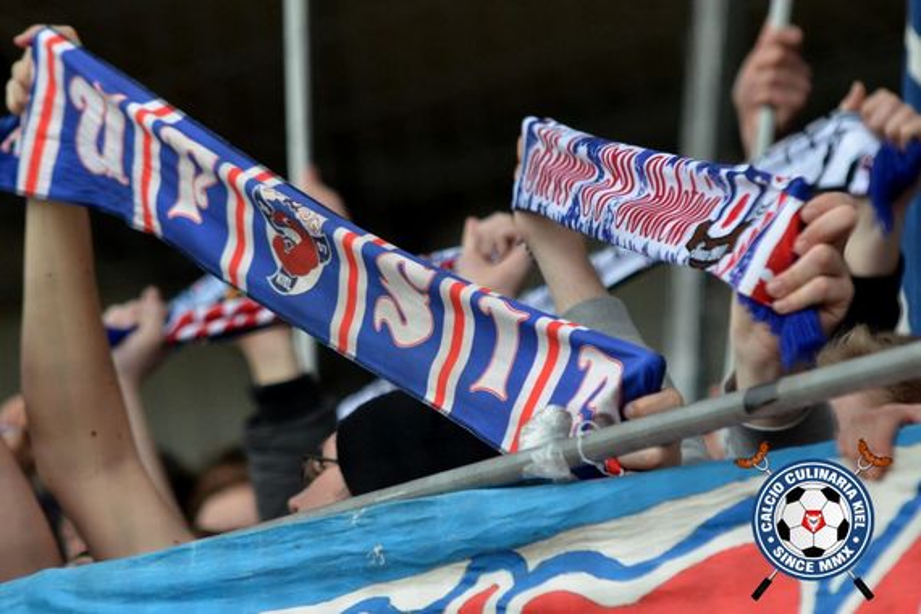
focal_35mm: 300
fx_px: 7674
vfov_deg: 4.6
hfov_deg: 6.9
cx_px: 460
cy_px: 307
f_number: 4.5
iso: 1250
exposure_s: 1/1000
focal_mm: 200
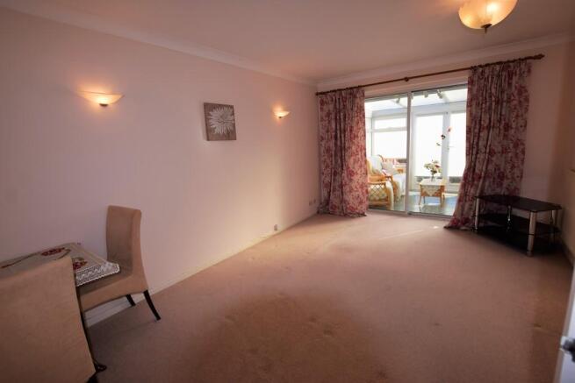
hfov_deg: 100.4
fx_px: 240
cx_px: 288
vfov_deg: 77.4
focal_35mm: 15
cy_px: 192
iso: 100
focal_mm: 10
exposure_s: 1/200
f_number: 4.5
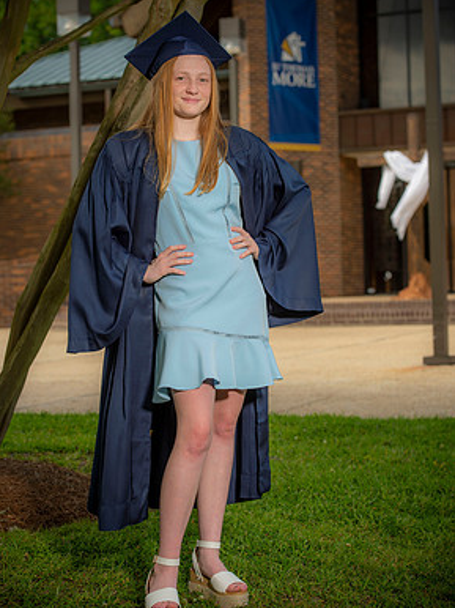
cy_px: 298
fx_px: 1474
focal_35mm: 84
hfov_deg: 17.6
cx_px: 221
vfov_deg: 23.3
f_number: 5
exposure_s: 1/250
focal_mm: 75
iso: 80
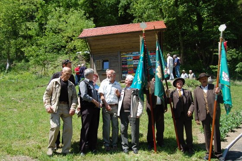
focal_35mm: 27
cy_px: 80
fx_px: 181
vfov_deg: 47.8
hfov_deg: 67.4
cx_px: 121
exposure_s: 1/250
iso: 200
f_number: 8
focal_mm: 18
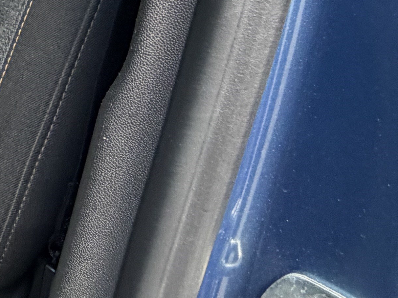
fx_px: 759
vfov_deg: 20.5
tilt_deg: -19.5
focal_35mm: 66
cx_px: -257
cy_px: -79
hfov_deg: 22.1
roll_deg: -0.7
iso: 125
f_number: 2.2
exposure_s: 1/121
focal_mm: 2.22
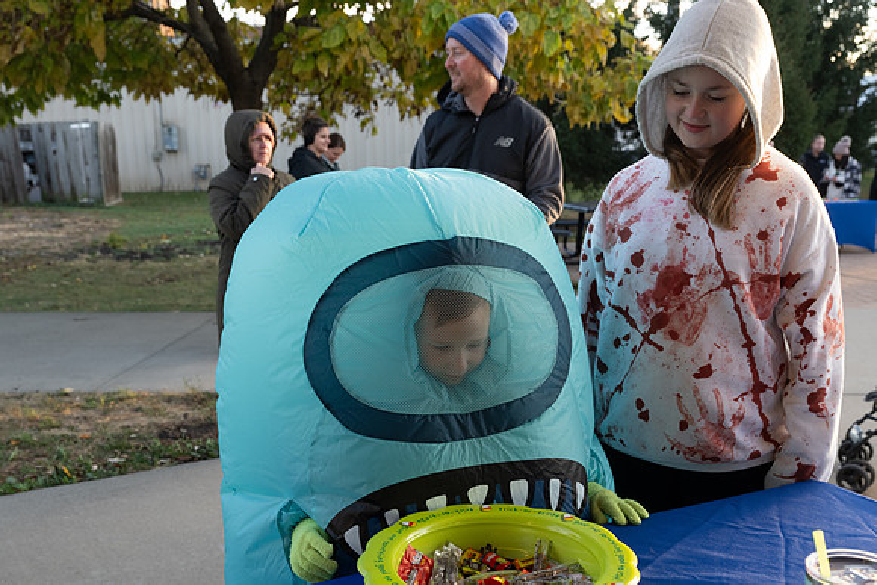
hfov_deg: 52.2
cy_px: 370
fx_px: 895
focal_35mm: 37
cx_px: 448
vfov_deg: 36.0
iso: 500
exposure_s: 1/160
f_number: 5
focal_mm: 29
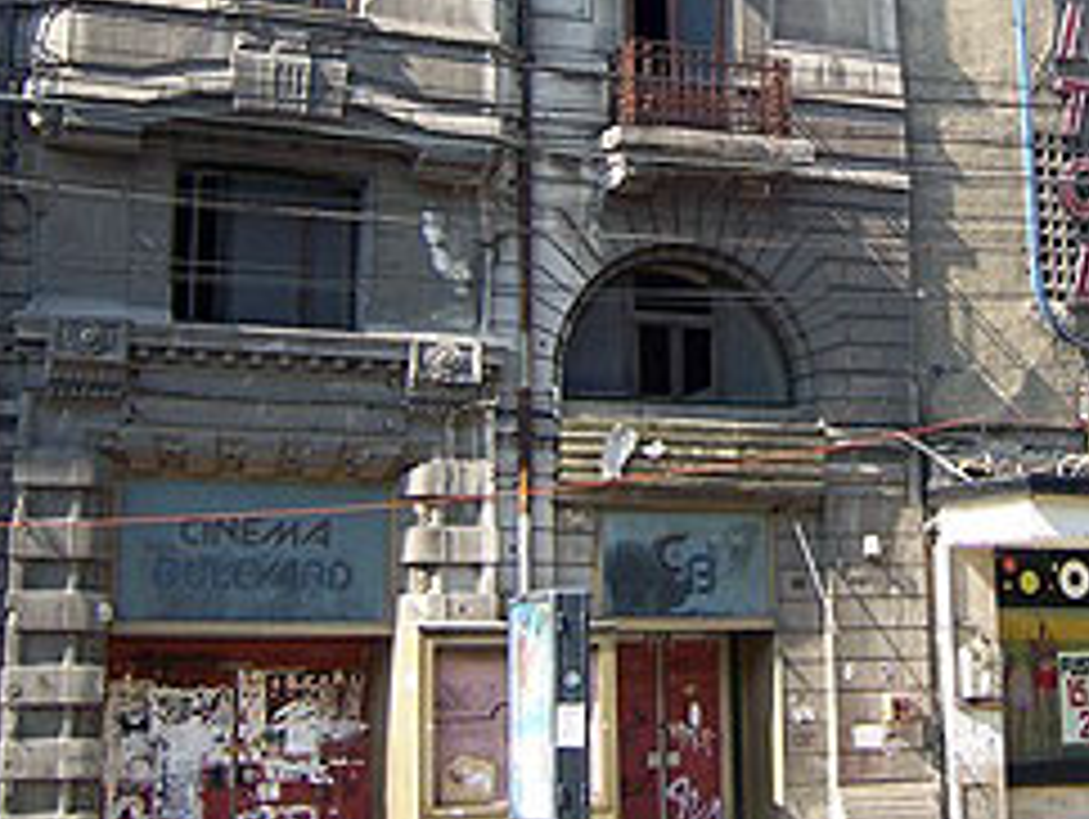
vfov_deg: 21.4
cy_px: 68
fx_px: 2110
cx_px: 891
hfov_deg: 28.3
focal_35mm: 67
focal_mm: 6
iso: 80
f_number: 2.8
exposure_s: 1/400
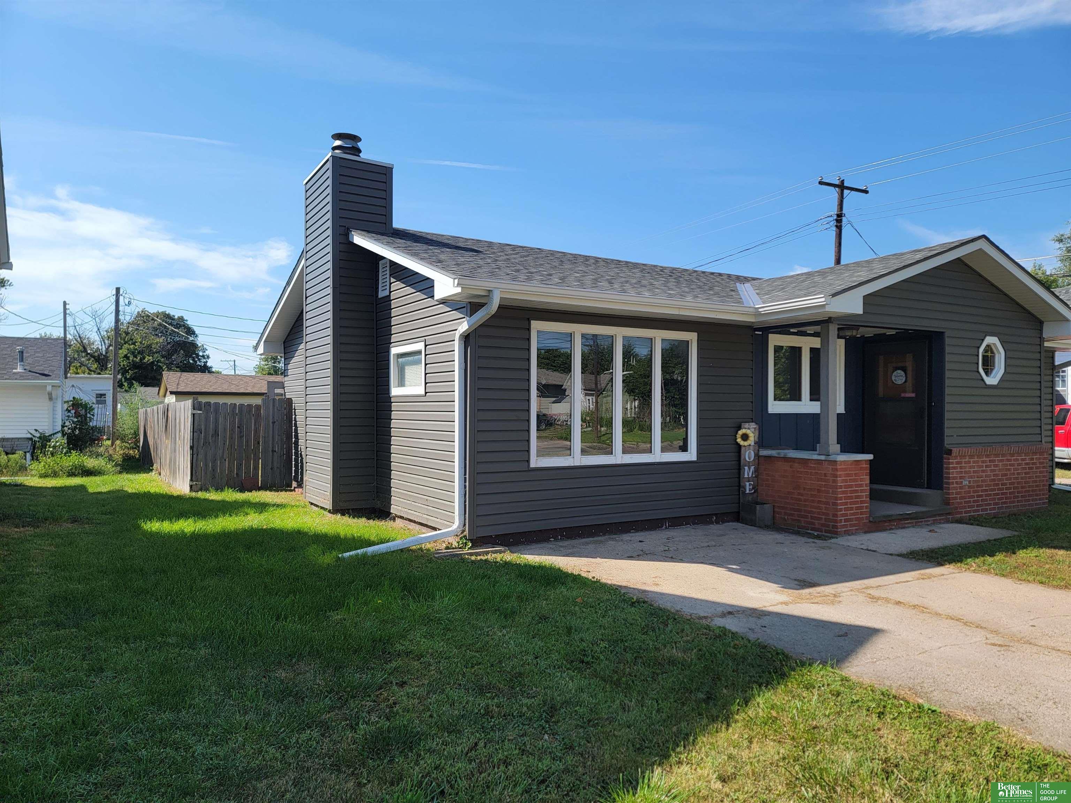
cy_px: 402
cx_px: 536
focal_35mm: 24
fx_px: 743
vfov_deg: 56.8
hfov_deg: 71.6
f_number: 1.8
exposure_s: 1/714
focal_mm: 6.7
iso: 16
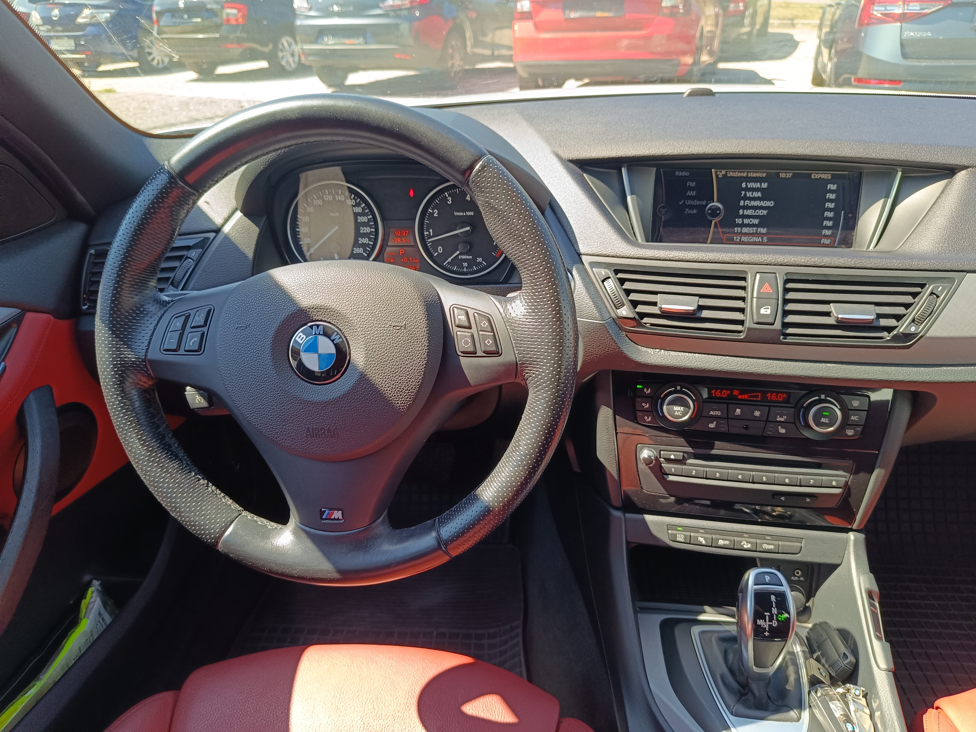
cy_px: 366
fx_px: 677
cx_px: 488
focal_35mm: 24
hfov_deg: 71.6
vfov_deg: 56.8
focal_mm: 5.59
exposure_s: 1/102
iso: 57
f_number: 1.88
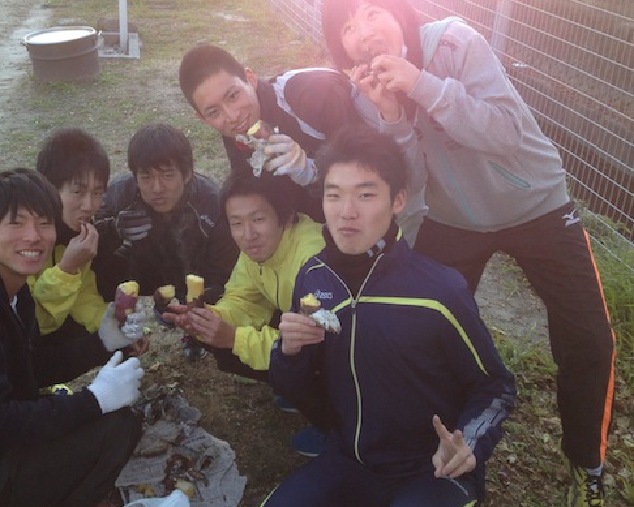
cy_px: 201
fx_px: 845
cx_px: 252
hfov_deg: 41.0
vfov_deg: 33.3
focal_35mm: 45
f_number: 2.4
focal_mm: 4.28
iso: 64
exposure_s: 1/120
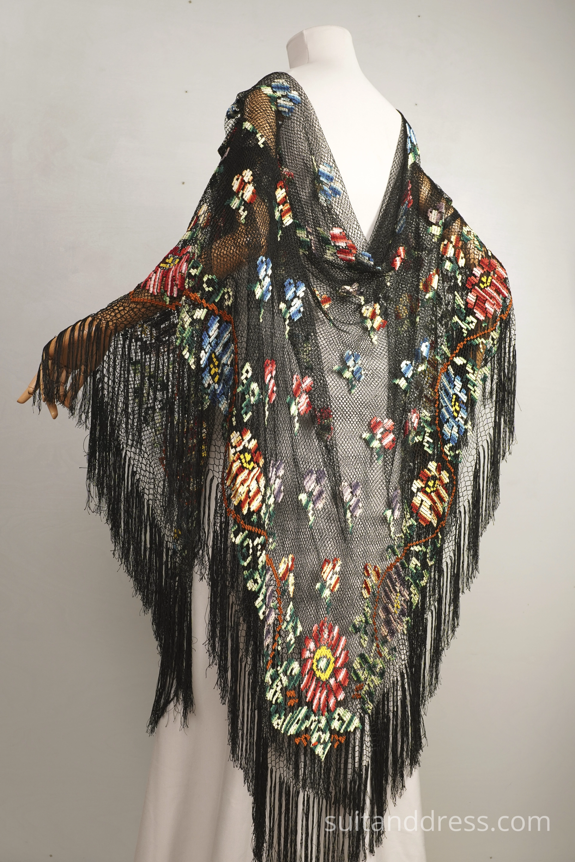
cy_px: 431
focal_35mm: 48
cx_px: 288
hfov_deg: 28.1
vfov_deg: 41.1
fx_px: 1150
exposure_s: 1/15
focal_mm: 32
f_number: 7.1
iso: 320
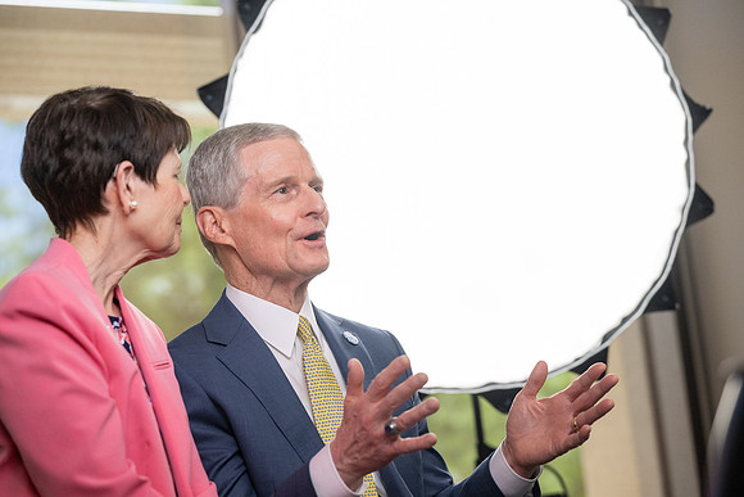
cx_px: 372
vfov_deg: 11.9
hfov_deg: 17.8
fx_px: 2377
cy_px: 248
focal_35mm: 115
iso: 2000
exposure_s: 1/400
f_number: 4
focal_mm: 115
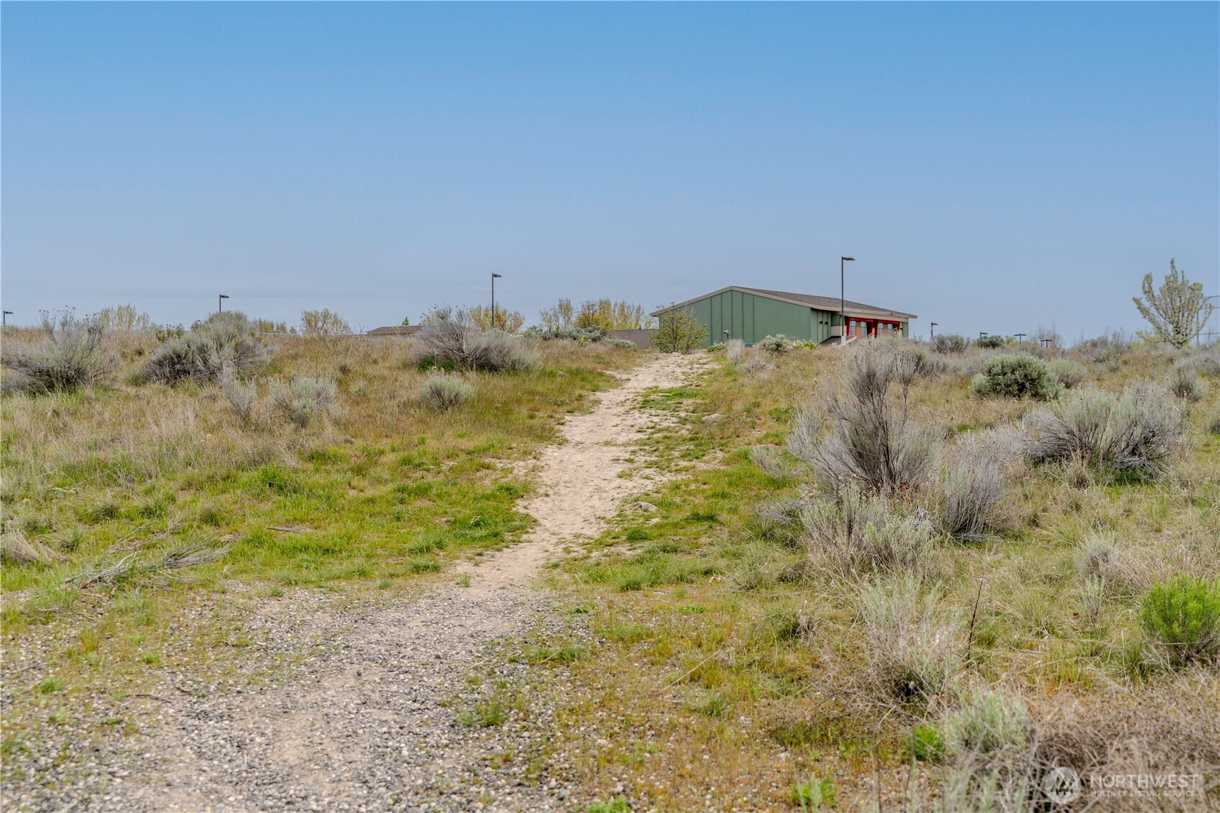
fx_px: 1389
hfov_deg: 47.4
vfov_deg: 32.6
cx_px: 610
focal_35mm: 41
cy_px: 406
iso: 100
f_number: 4
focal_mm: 41
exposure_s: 1/1000
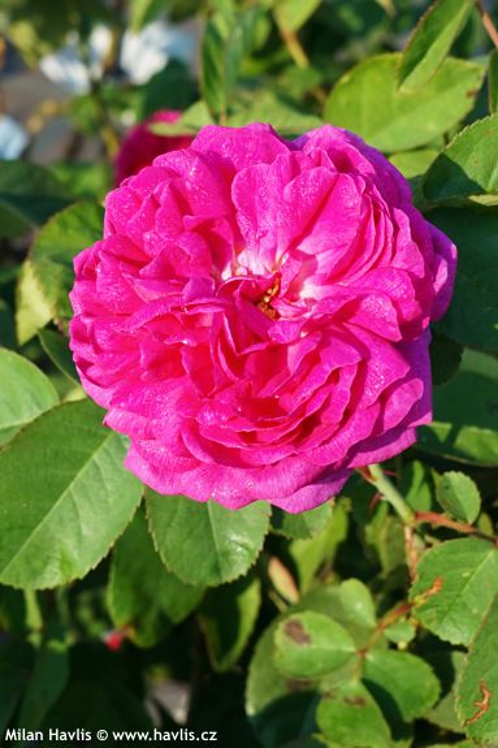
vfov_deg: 65.5
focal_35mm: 28
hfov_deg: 46.4
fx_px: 581
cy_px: 374
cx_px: 249
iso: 100
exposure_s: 1/125
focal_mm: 28
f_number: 8
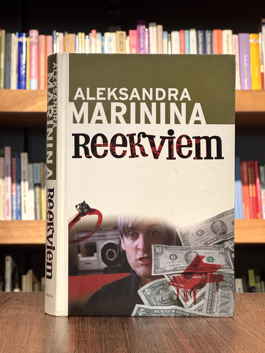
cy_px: 176
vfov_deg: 25.3
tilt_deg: +0.1
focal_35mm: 77
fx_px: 786
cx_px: 132
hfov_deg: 19.1
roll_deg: -1.3
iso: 200
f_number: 2.8
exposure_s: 1/99
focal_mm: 9
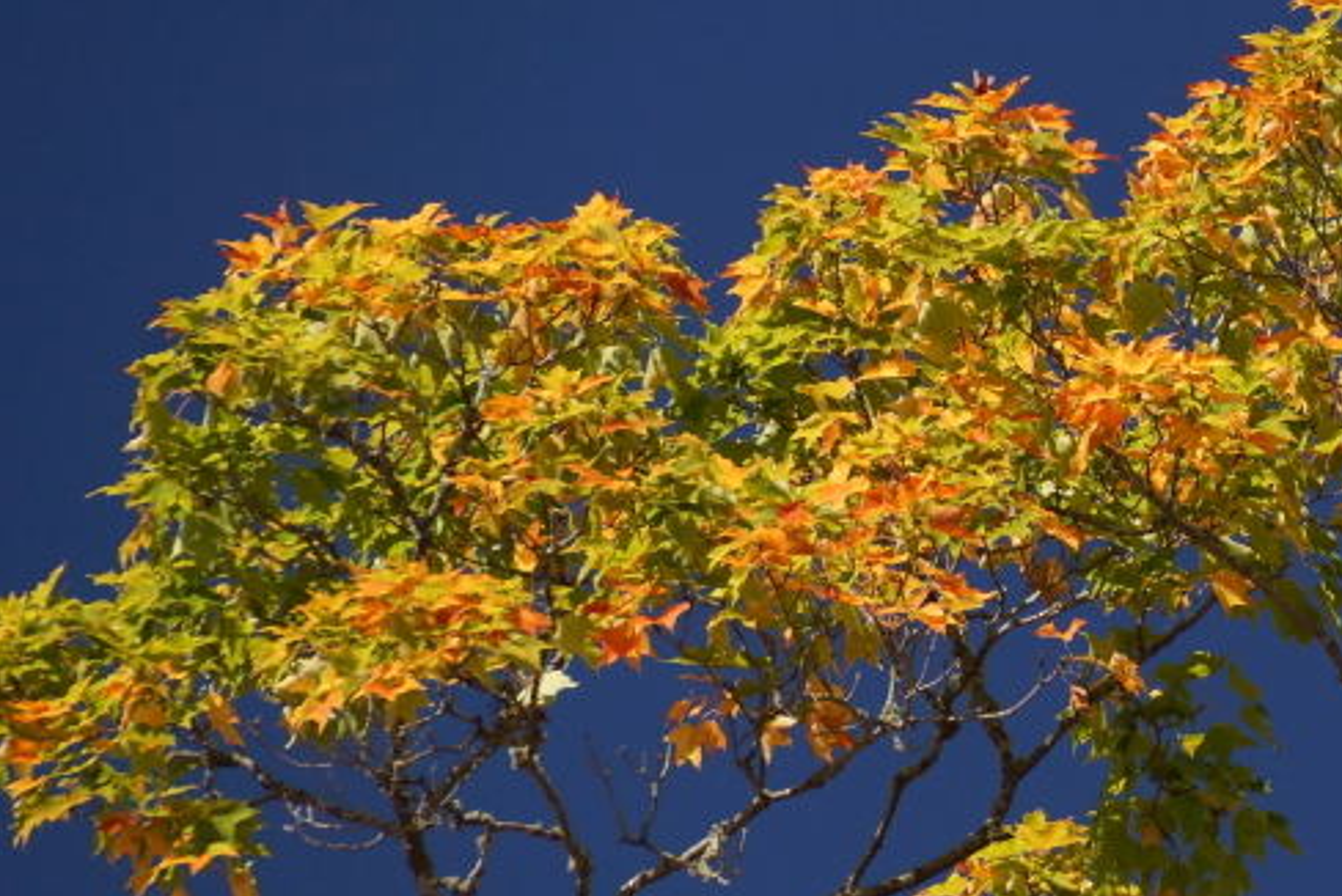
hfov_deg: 2.7
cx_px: 1195
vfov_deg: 1.8
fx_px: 28608
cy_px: 385
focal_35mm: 767
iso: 320
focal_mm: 250
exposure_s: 1/400
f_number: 6.3
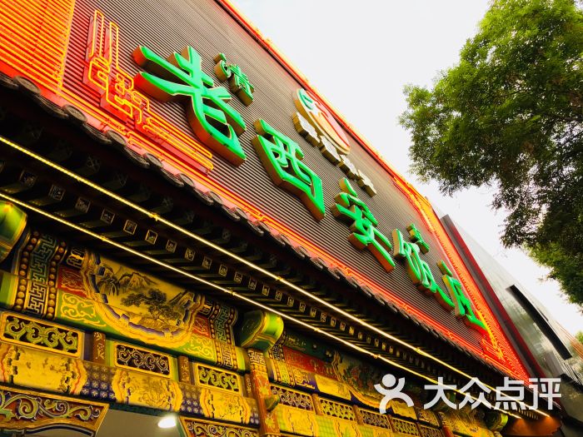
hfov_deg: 63.4
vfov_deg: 49.7
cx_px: 292
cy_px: 218
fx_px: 472
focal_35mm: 28
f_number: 1.8
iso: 25
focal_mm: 3.99
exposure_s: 1/50
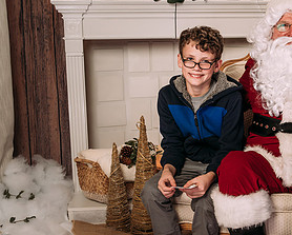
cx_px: 254
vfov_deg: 20.4
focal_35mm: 75
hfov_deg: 24.7
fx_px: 649
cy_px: 153
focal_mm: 35
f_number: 6.3
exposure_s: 1/100
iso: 100
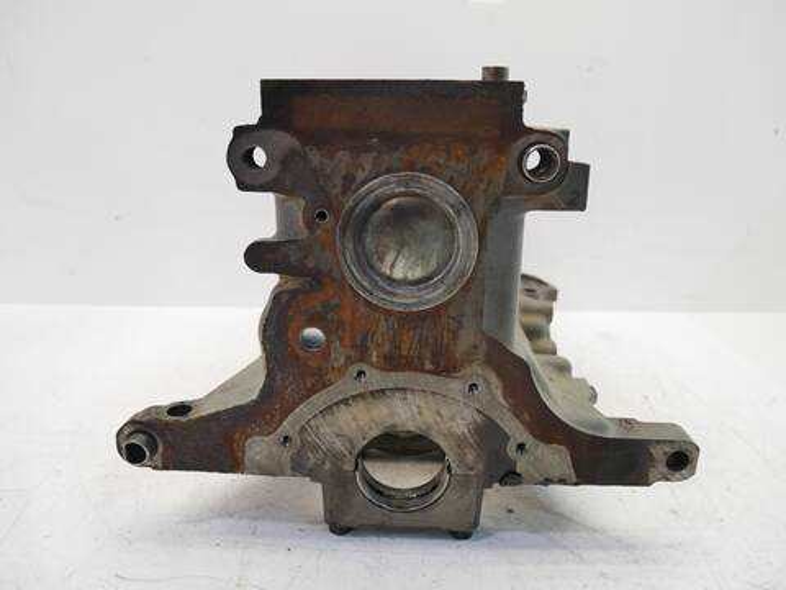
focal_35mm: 24
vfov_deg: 56.8
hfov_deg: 71.6
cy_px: 295
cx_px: 393
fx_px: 545
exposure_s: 1/60
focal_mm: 12
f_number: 3.5
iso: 500
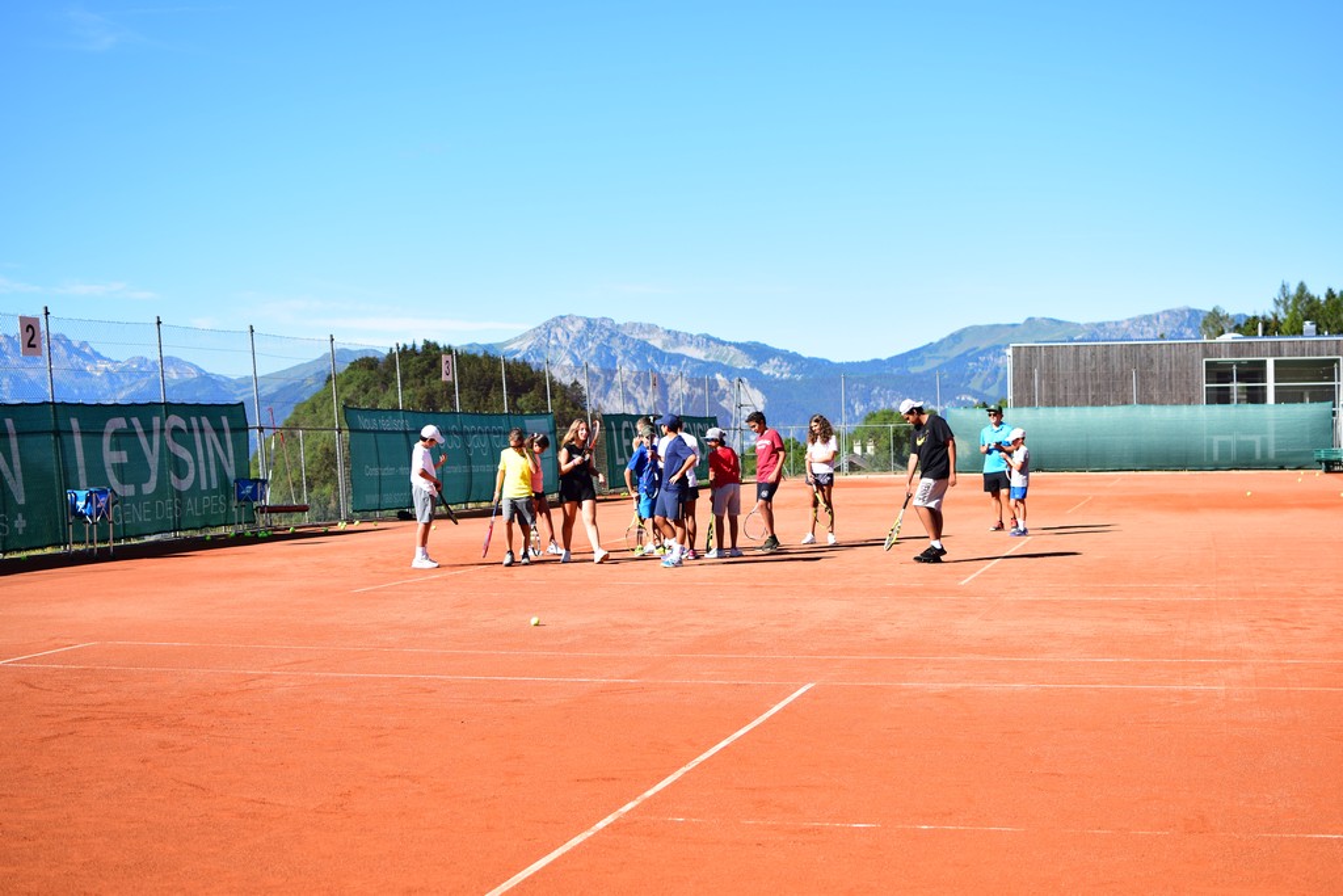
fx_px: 1959
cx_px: 672
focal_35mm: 52
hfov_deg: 37.8
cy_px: 448
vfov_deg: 25.8
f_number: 2.8
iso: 100
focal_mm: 35
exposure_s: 1/1250
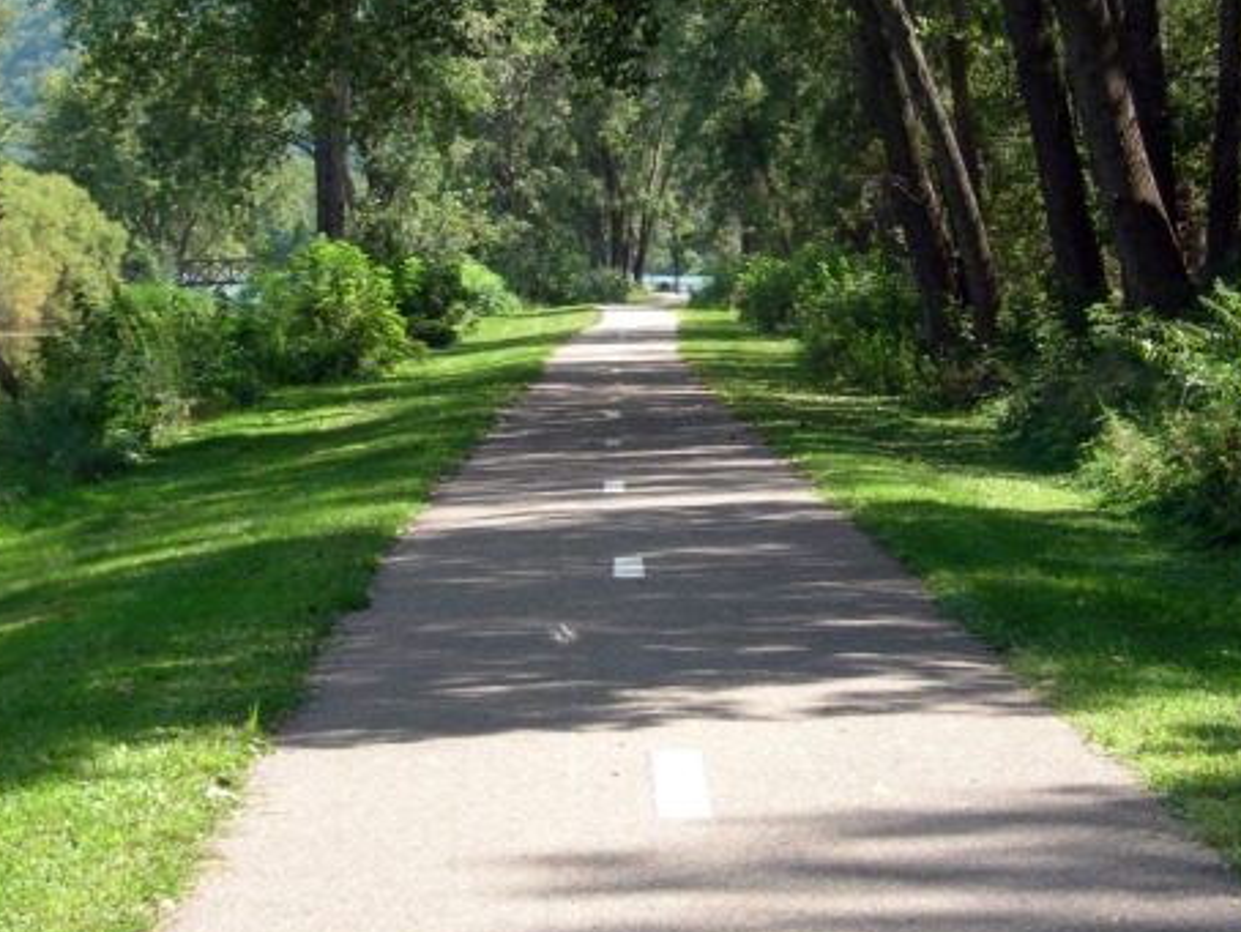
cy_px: 310
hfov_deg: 16.1
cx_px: 795
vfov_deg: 12.1
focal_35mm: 122
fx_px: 4376
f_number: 6.8
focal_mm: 17
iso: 50
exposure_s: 1/60.2
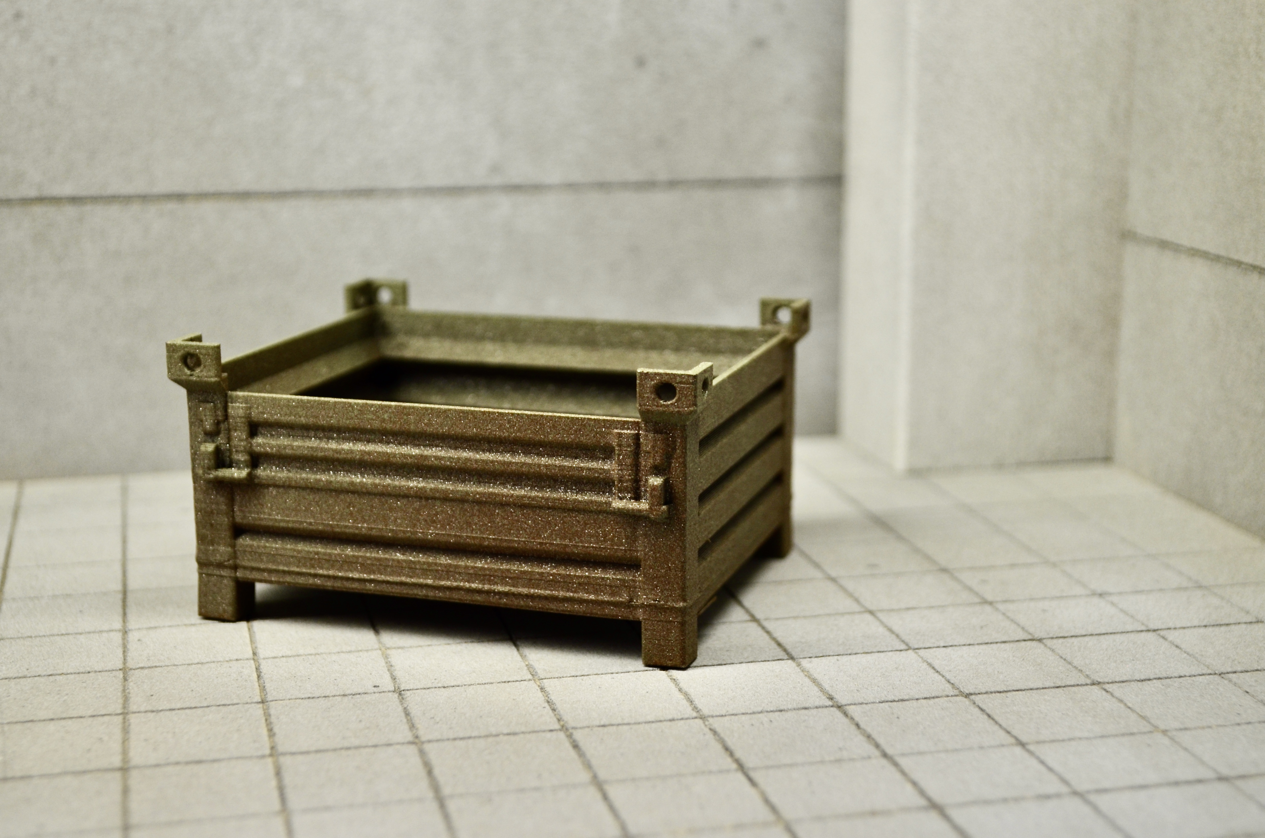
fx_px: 2104
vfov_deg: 22.5
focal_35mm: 60
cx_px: 632
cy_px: 419
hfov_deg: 33.5
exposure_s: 1/80
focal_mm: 40
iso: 400
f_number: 5.3
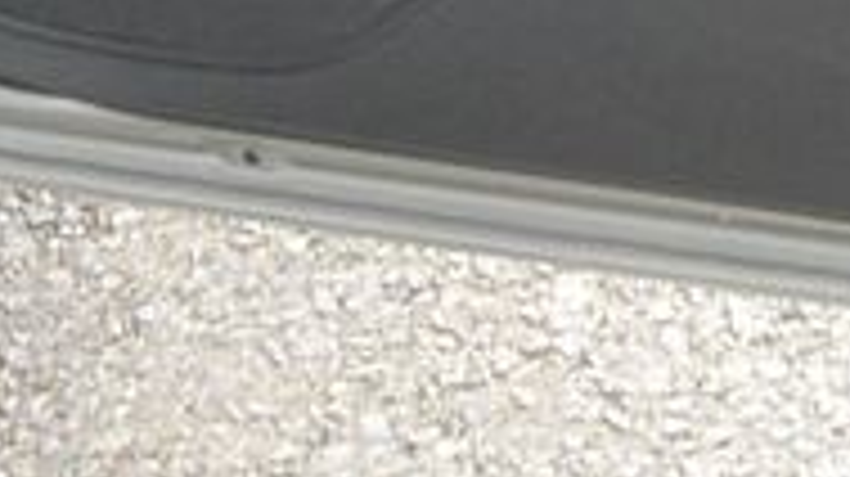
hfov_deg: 11.7
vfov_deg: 6.6
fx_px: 3964
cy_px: -632
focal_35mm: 176
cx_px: 1282
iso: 720
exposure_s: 1/60
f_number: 3.8
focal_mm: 11.8
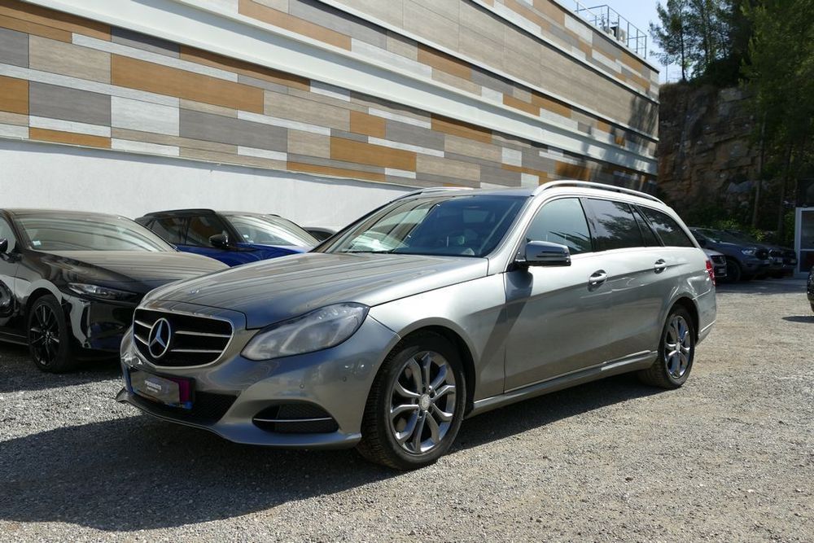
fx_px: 724
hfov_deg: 58.7
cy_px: 272
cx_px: 407
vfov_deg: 41.1
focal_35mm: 32
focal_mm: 11.6
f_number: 3
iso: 125
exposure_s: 1/1600
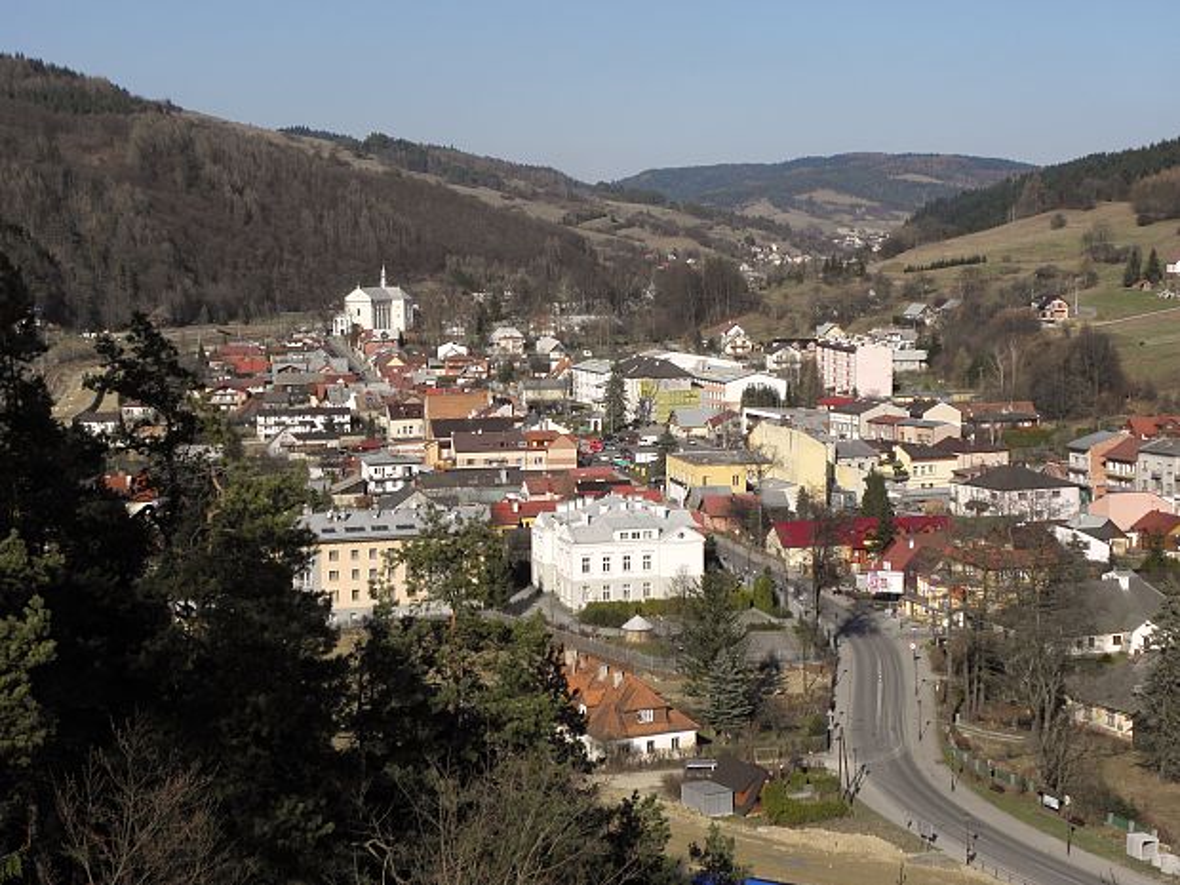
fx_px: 2079
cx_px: 590
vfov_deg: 24.0
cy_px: 442
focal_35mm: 61
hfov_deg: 31.7
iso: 64
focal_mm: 11.02
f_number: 3.7
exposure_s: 1/1000
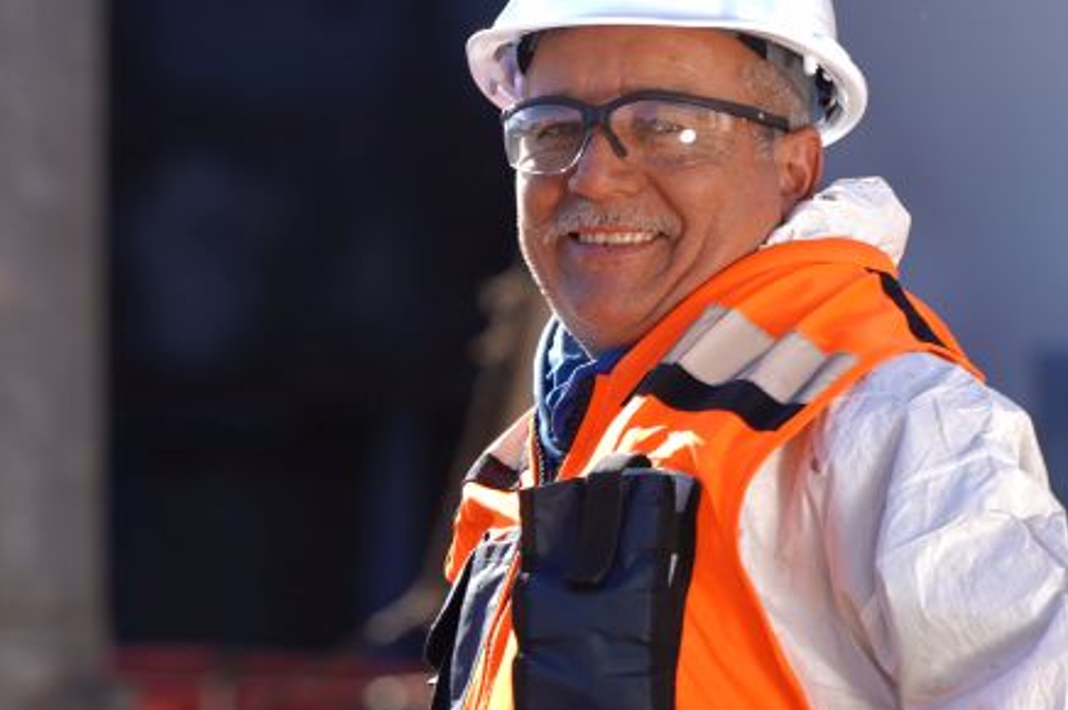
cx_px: 186
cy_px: 672
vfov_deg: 2.9
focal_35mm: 470
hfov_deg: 4.4
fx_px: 13932
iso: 50
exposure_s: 1/125
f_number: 4.5
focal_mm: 160
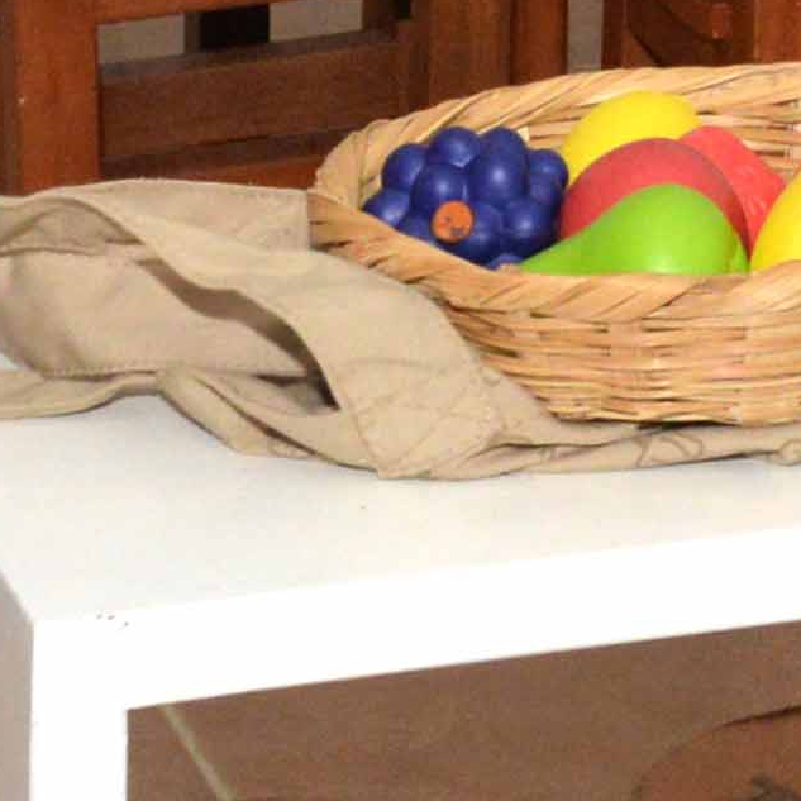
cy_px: -848
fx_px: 5498
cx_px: 1563
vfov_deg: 7.9
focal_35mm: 210
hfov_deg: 8.0
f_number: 8
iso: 2000
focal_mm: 26
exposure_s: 1/125
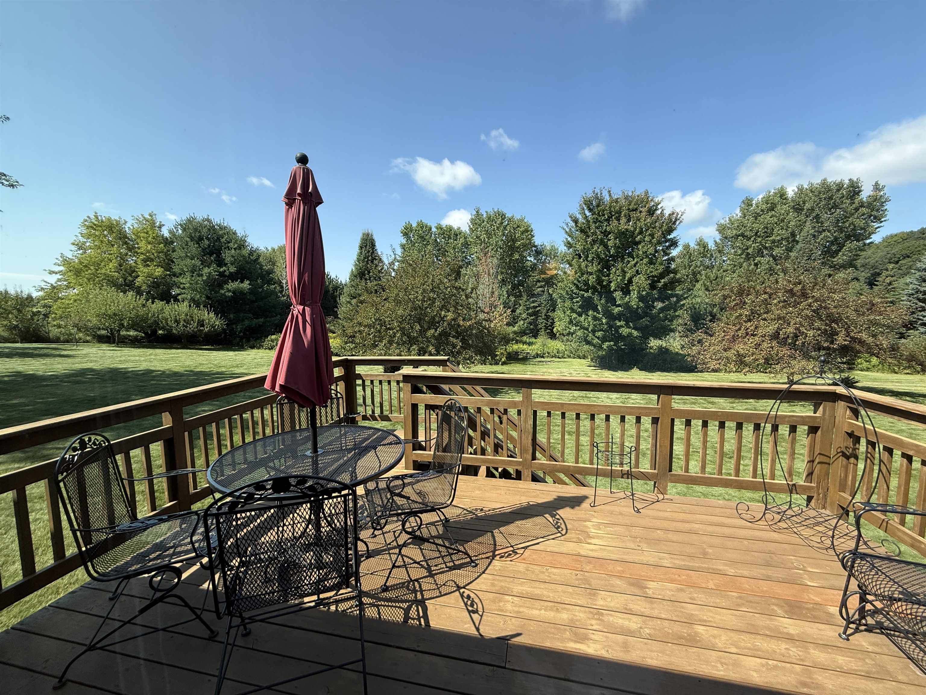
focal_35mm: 14
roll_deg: +1.0
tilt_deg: -5.5
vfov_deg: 85.7
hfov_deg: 102.1
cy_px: 348
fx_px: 375
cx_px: 463
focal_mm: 2.22
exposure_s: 1/494
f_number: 2.2
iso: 50
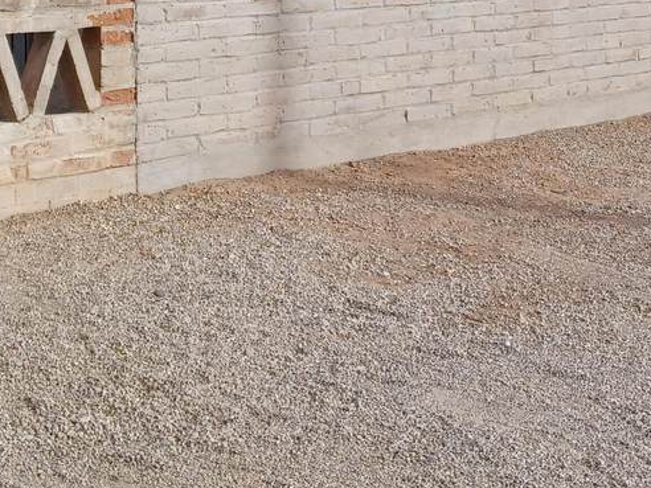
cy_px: -13
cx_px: 201
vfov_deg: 21.7
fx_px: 1222
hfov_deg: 29.5
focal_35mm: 65
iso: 32
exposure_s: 1/448
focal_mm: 4.6
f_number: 1.8
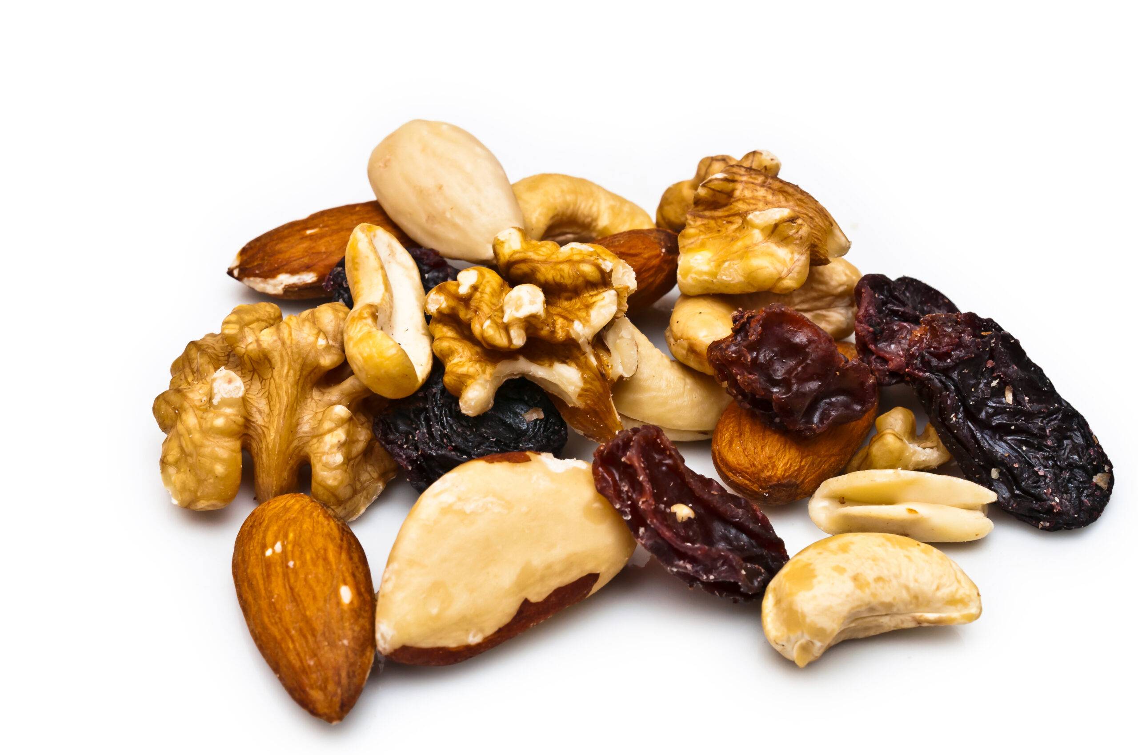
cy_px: 378
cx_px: 569
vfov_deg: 22.6
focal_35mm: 60
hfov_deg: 33.4
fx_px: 1894
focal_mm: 40
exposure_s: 1/60
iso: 100
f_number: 14
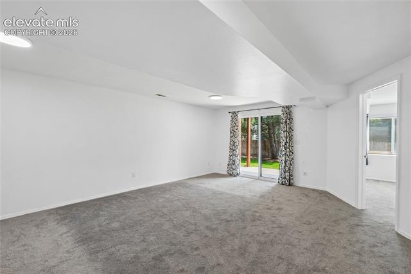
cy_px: 137
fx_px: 171
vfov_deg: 77.3
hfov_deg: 100.4
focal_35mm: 15
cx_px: 206
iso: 800
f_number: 8
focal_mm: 10
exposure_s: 1/60
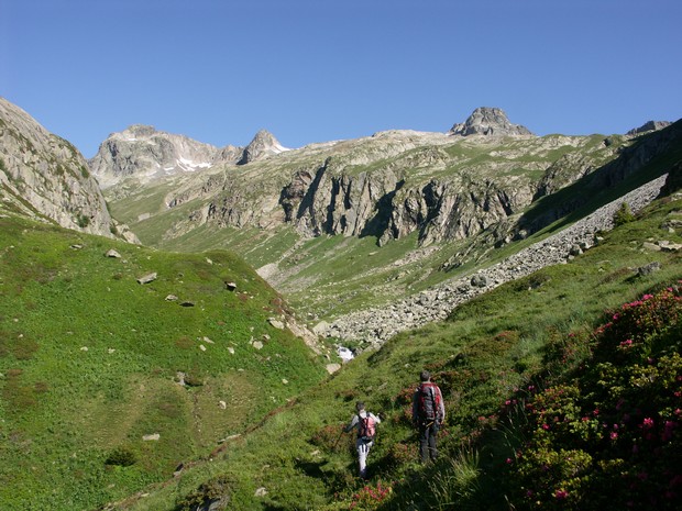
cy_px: 256
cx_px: 341
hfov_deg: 60.0
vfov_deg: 46.8
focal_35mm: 30
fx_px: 591
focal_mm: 7.77
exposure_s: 1/320
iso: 64
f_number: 6.3
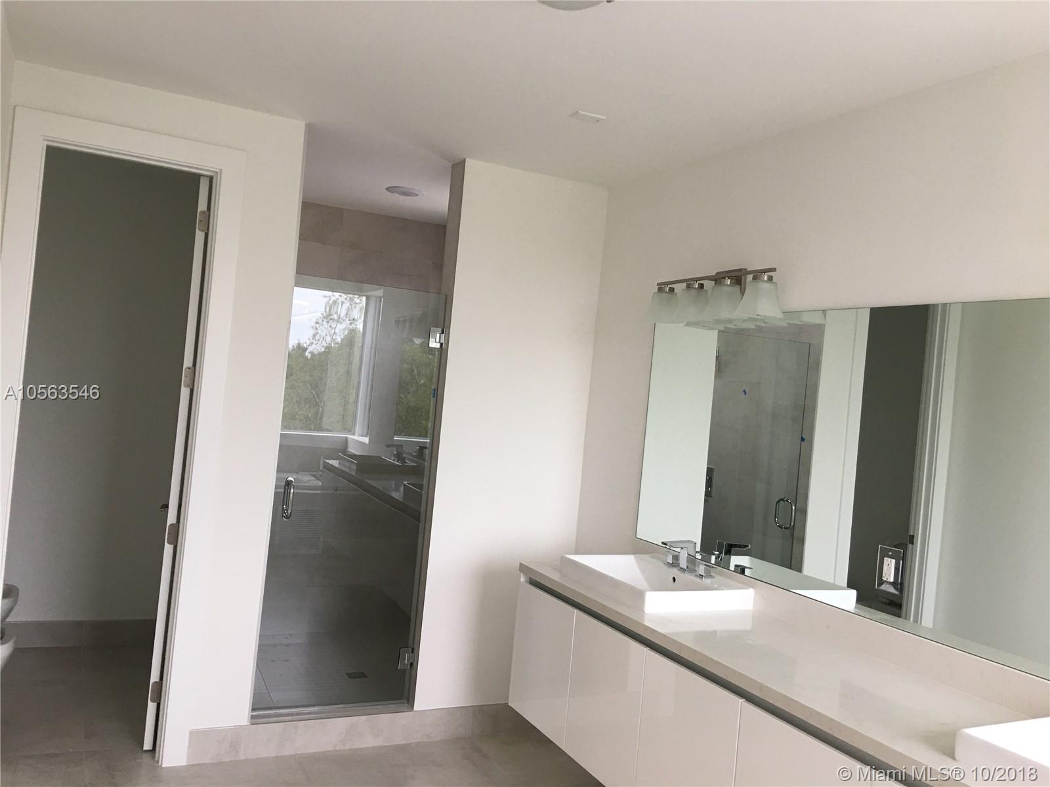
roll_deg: -5.1
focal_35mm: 29
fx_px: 880
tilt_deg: +1.0
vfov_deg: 48.2
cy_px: 394
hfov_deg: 61.7
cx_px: 525
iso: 32
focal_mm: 4.15
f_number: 2.2
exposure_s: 1/30
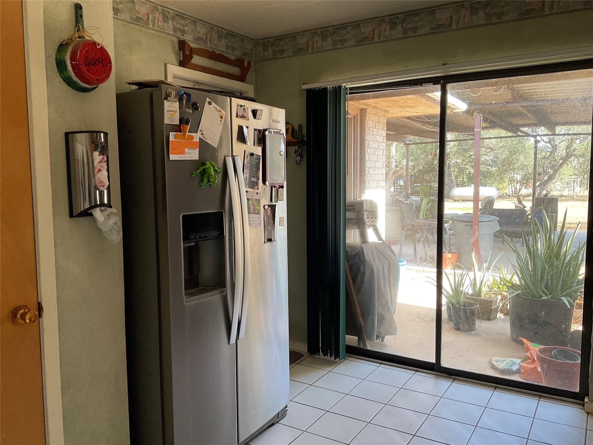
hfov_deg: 61.7
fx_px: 497
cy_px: 222
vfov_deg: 48.2
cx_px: 296
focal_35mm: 29
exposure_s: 1/122
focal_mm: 3
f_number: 1.8
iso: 50
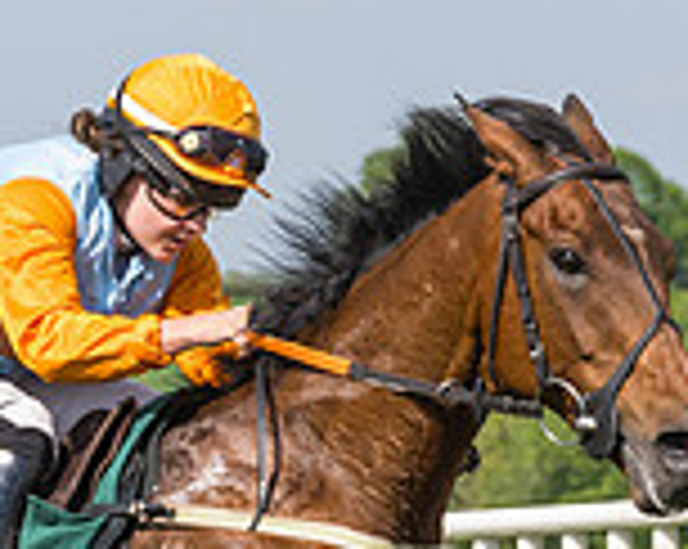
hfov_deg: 4.4
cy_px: 930
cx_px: 505
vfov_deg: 3.5
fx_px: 8989
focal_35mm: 442
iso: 400
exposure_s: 1/2500
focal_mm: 70
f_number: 5
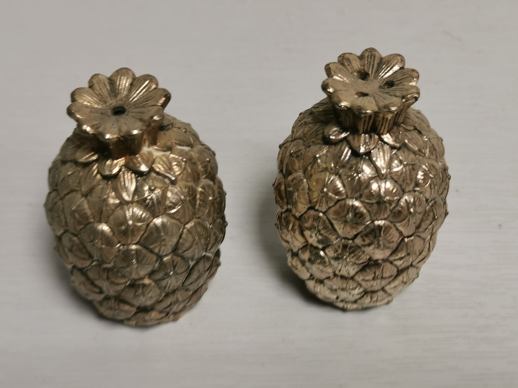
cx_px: 259
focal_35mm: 66
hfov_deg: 29.4
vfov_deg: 22.3
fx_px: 988
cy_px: 194
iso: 160
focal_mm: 5.58
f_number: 1.8
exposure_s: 1/100
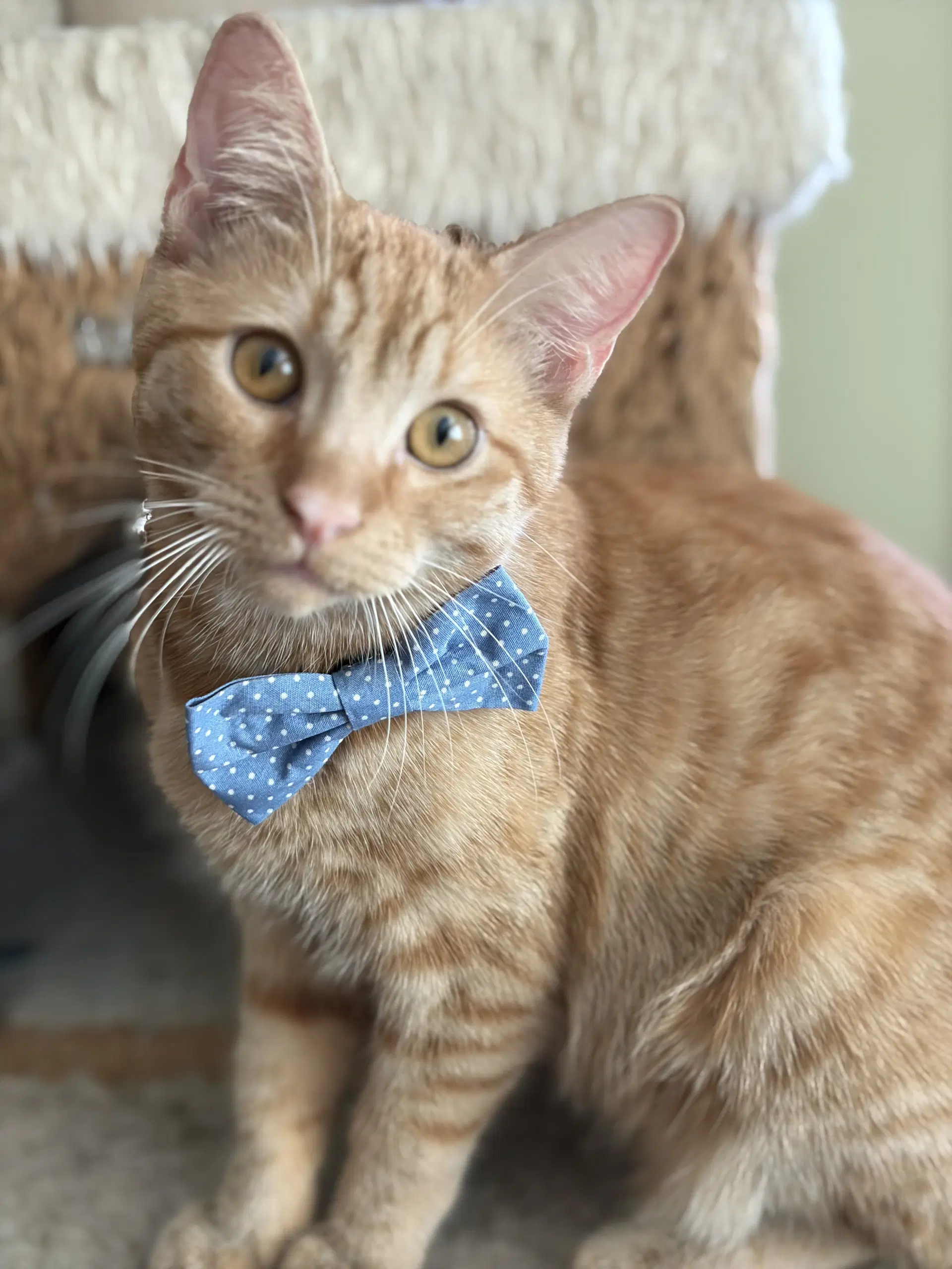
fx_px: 1907
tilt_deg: -20.5
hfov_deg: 28.0
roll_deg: +4.2
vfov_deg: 36.8
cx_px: 476
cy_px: 634
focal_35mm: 52
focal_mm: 5.96
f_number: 1.6
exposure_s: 1/49
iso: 160
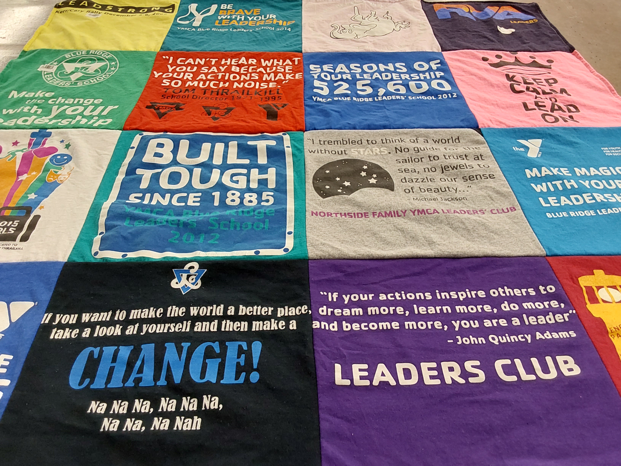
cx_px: 310
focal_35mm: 28
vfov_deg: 49.7
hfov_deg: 63.4
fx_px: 502
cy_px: 233
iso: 125
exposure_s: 1/50
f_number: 1.9
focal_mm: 2.91
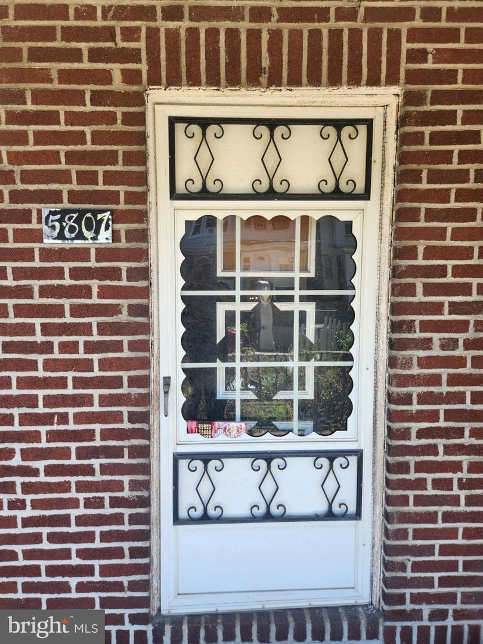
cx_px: 242
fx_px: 428
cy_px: 322
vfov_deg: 73.9
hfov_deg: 58.9
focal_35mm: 23
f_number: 1.8
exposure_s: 1/206
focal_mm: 5.4
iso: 20
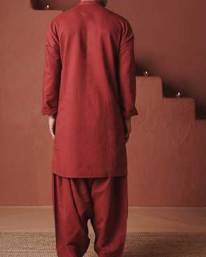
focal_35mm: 69
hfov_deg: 22.2
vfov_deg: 27.5
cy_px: 110
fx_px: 526
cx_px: 89
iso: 200
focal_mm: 52
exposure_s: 1/160
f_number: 5.6
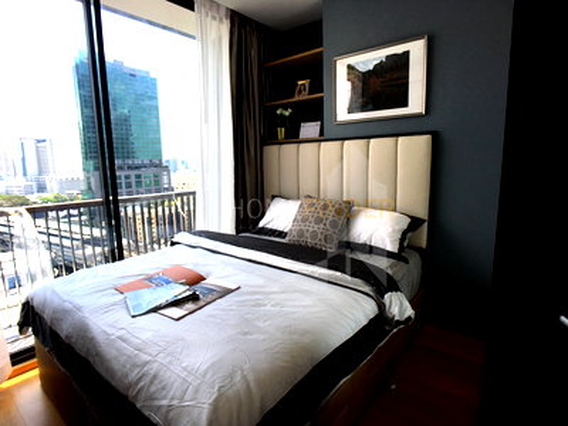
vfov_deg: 48.2
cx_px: 284
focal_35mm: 29
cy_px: 213
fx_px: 476
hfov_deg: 61.7
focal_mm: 4.15
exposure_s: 1/565
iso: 25
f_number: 2.2
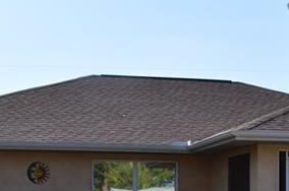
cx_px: 196
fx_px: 1041
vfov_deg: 10.3
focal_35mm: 130
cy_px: 222
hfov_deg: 15.8
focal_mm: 24
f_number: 11
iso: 360
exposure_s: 1/500
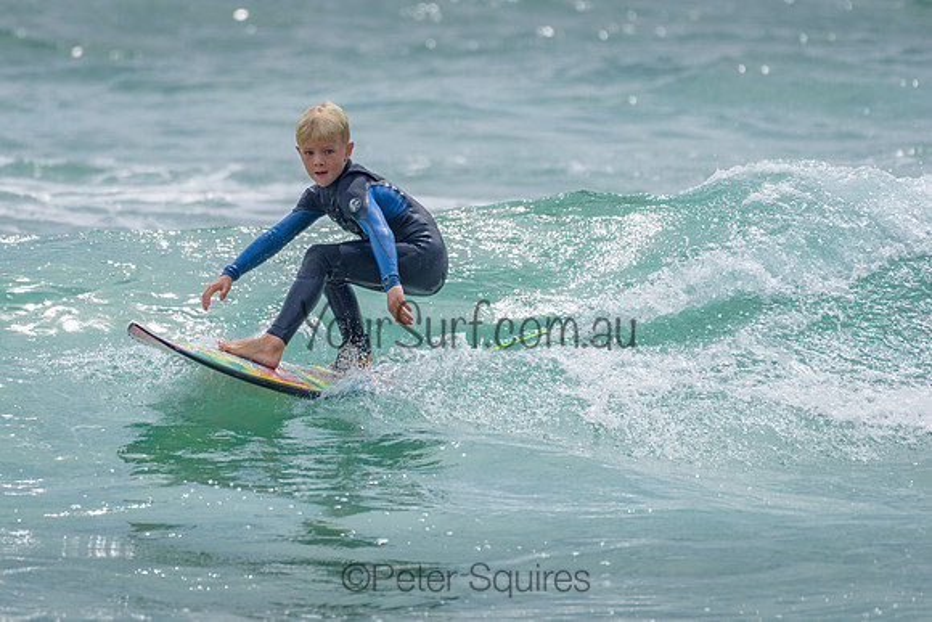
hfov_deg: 3.4
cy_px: 241
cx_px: 361
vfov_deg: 2.2
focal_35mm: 613
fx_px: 15862
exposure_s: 1/2000
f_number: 5.6
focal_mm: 500
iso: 125
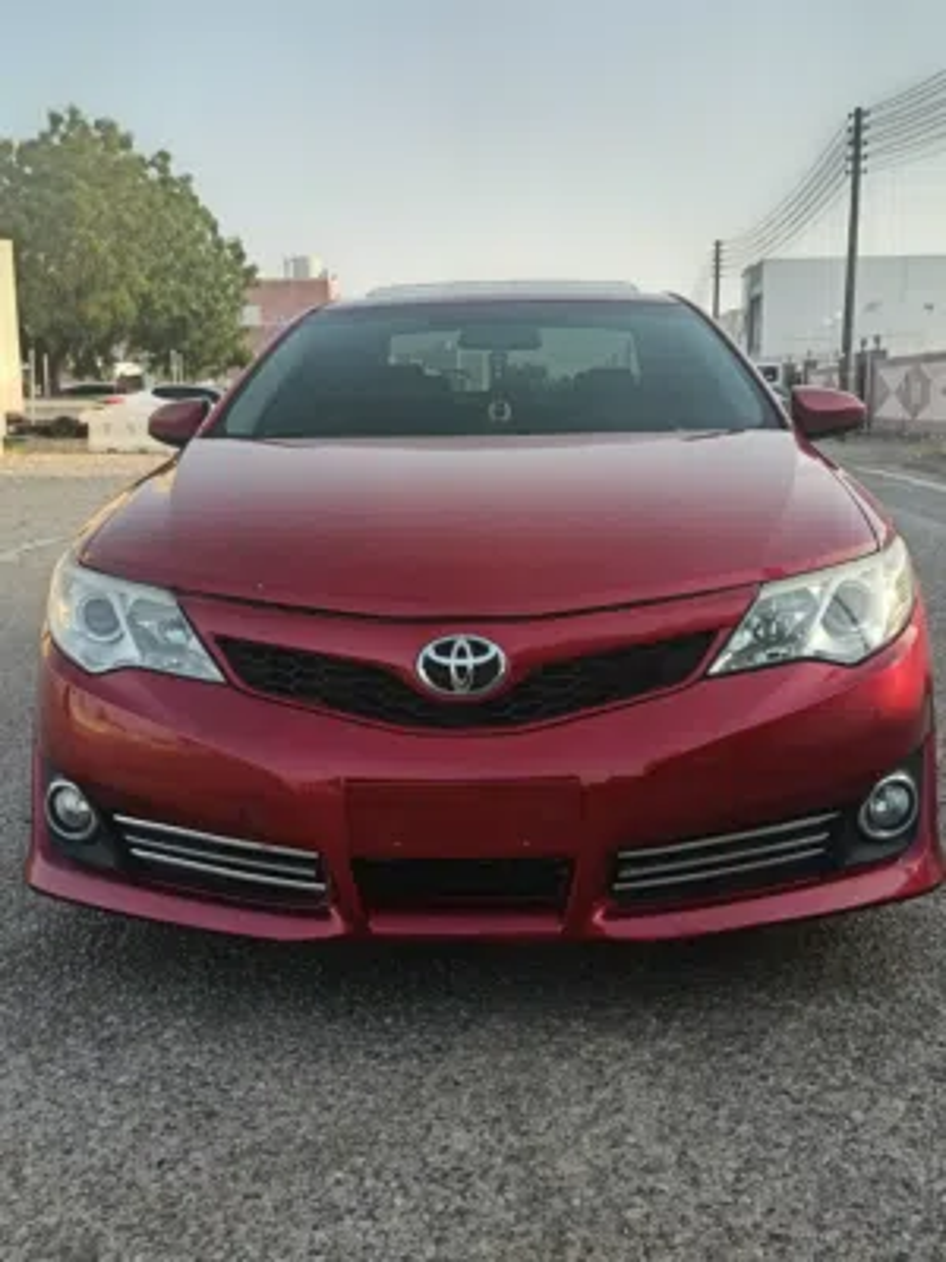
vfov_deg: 54.0
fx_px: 1239
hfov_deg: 41.8
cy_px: 631
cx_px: 473
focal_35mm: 34
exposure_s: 1/129
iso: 100
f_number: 1.75
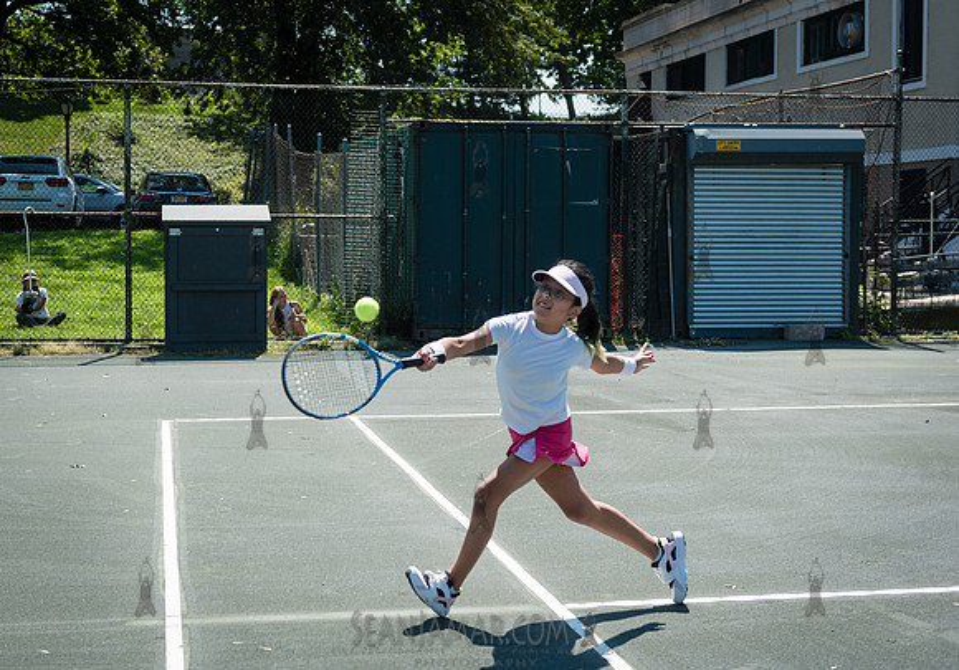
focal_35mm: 50
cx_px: 377
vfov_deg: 27.7
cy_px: 281
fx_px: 1355
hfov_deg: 38.8
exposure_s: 1/800
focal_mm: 40
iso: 125
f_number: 4.5
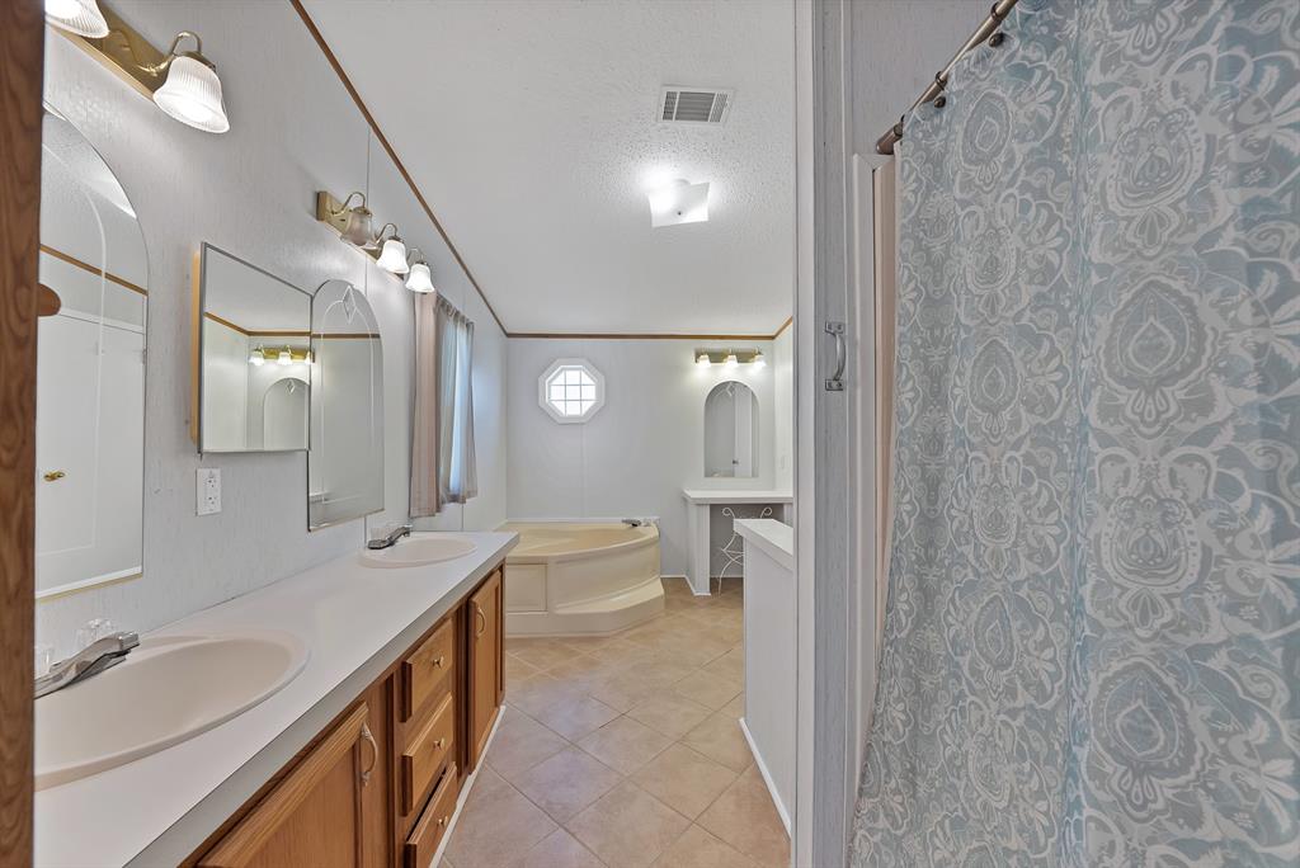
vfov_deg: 90.1
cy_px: 434
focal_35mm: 12
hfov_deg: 112.6
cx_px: 650
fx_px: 434
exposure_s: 1/8
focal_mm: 12
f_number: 8
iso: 640
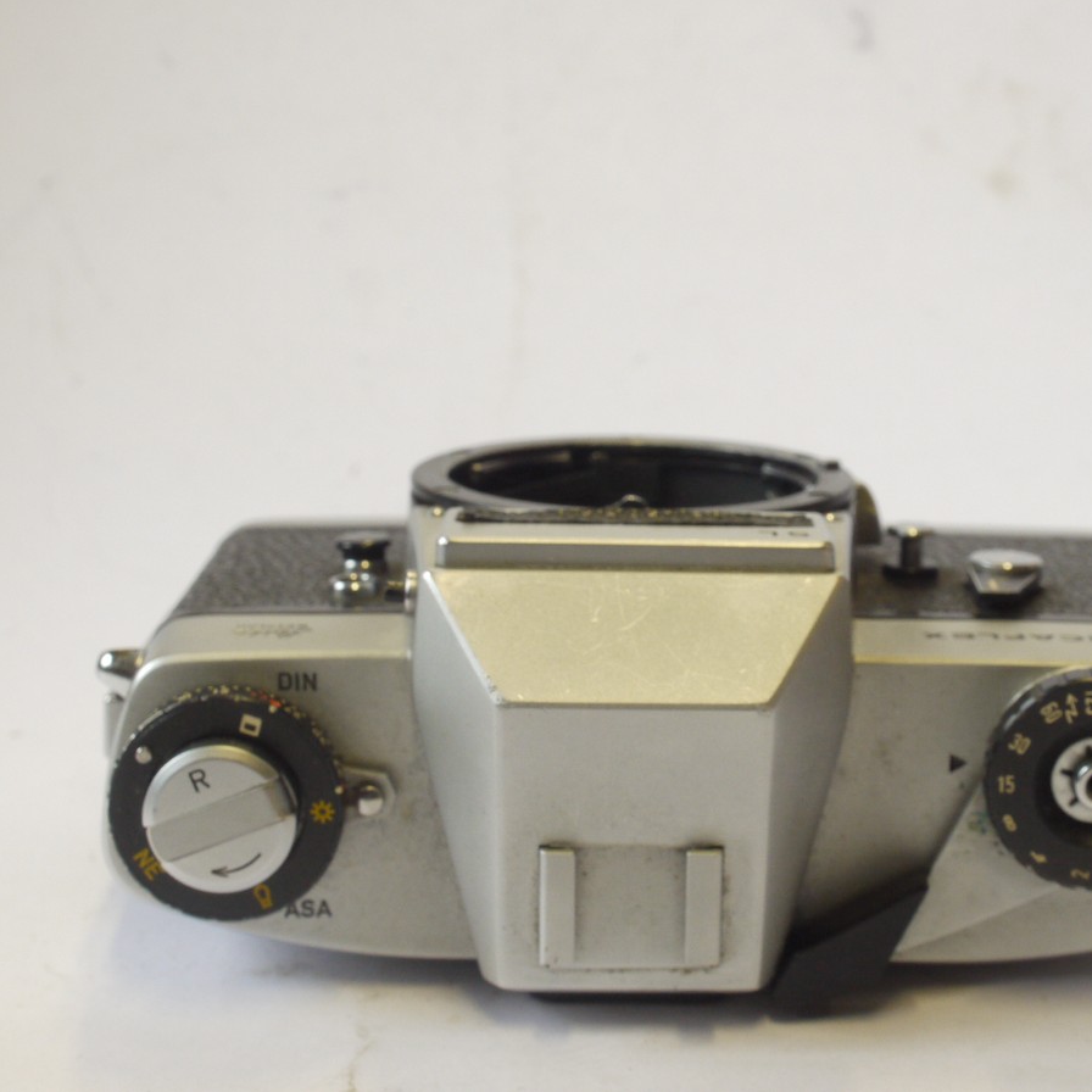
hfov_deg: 24.2
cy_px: 545
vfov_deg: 24.3
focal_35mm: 71
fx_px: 2534
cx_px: 690
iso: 800
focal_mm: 30
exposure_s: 1/50
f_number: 10
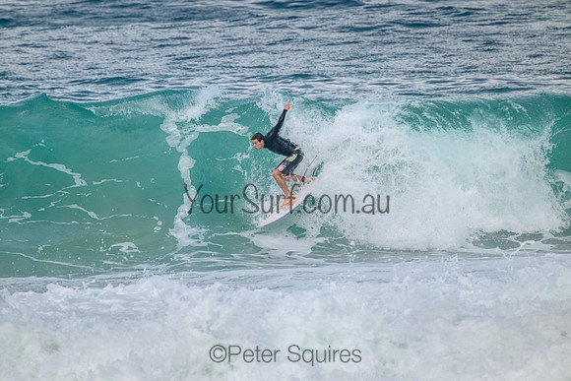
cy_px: 190
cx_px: 286
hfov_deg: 2.6
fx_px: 12691
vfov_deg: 1.7
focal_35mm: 800
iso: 900
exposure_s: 1/2000
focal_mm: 800
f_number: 11
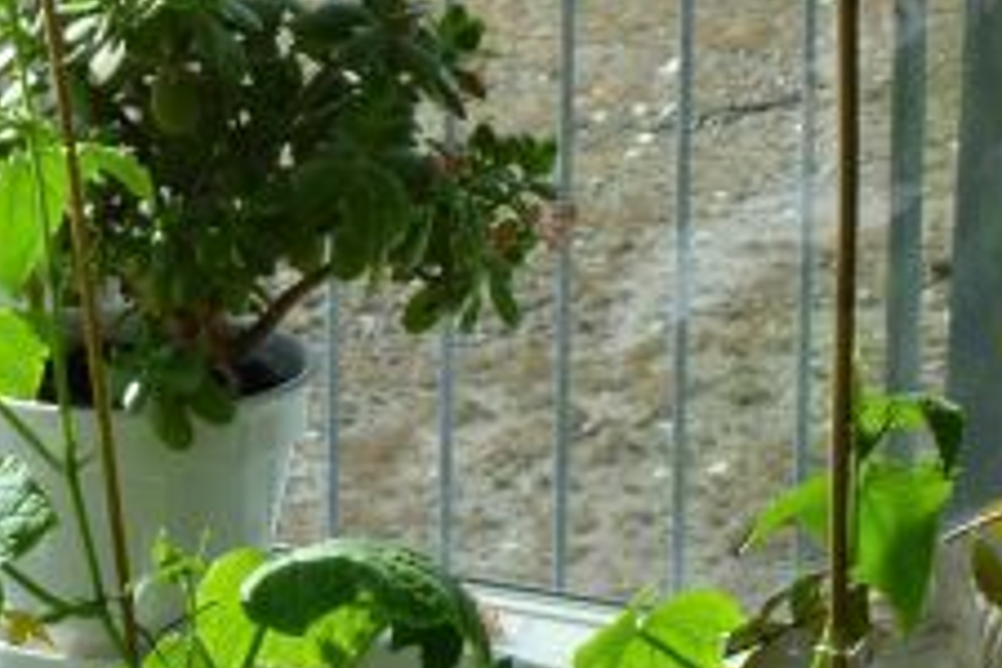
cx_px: -160
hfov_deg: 7.7
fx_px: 7403
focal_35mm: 266
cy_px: 993
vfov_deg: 5.1
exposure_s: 1/320
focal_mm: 11.9
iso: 80
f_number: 4.1
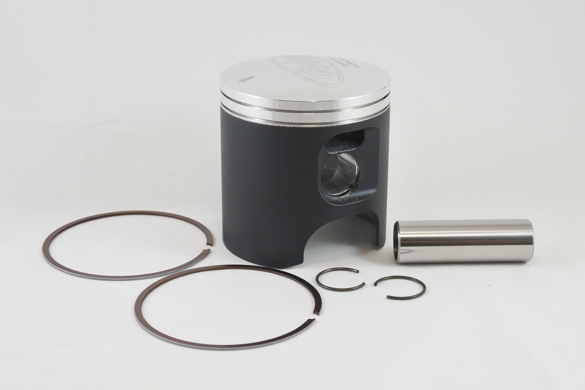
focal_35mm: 47
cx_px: 292
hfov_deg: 41.9
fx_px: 764
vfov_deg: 28.6
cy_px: 195
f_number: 4.5
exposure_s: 1/125
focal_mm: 17.6
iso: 400
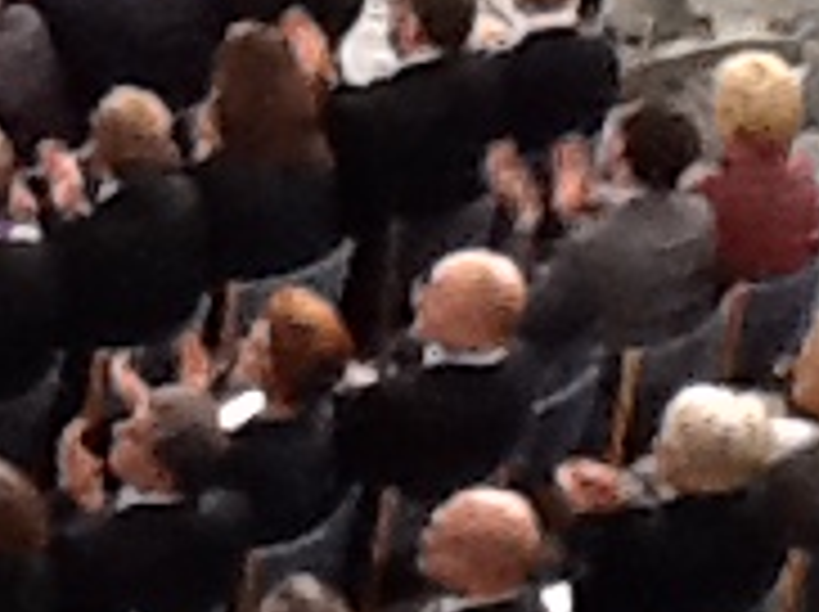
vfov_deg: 8.0
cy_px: -968
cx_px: -526
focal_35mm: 169
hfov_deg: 11.1
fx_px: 3993
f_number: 2.4
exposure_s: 1/30
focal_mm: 2.03
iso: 250
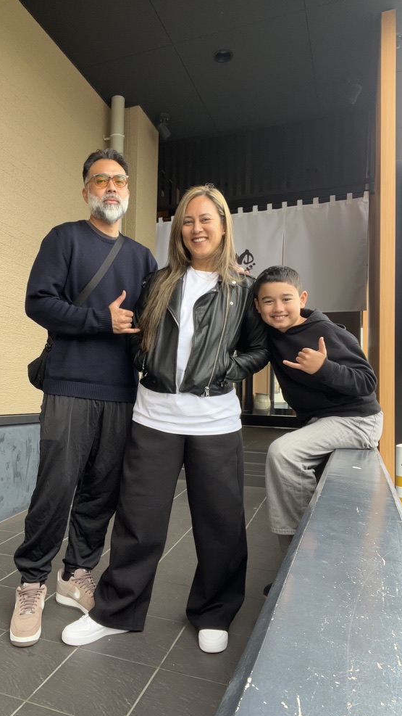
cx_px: 137
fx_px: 493
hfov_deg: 43.8
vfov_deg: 71.9
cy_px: 370
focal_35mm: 26
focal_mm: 2.71
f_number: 2.2
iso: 25
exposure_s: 1/121
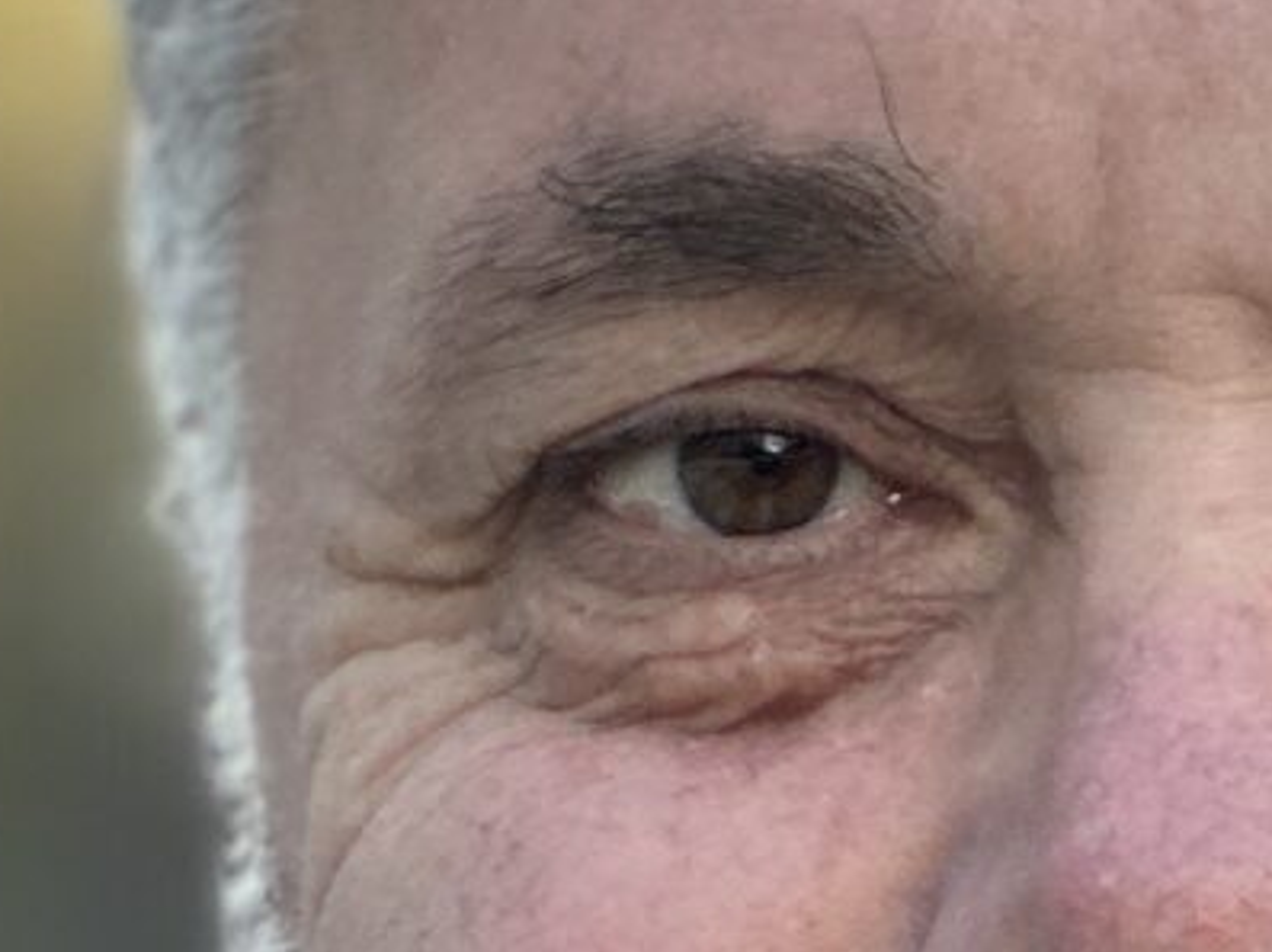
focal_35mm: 497
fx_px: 18246
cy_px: 1266
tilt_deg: +0.0
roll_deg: -2.4
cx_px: 977
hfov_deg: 4.0
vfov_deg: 3.0
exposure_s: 1/121
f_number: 2.8
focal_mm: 9
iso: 80
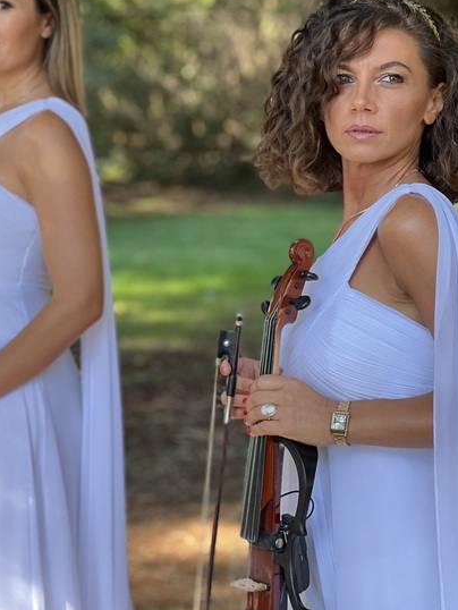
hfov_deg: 14.4
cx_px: 195
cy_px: 229
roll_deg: +0.6
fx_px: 1816
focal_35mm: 103
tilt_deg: -6.6
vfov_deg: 19.0
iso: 200
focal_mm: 9
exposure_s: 1/121
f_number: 2.8
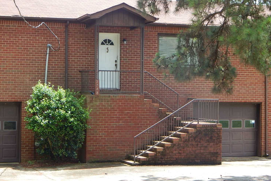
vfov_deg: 14.2
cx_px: 131
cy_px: 83
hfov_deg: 21.2
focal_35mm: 96
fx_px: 723
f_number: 4.3
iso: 125
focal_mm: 15.3
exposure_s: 1/200
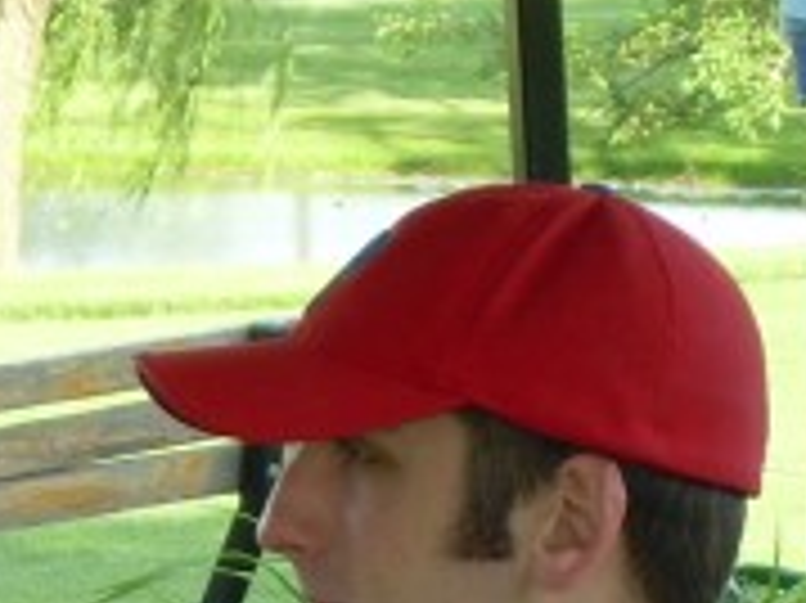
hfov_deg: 5.0
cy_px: 968
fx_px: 9144
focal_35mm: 393
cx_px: 401
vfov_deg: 3.8
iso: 50
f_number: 4.9
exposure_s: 1/60
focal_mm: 18.9
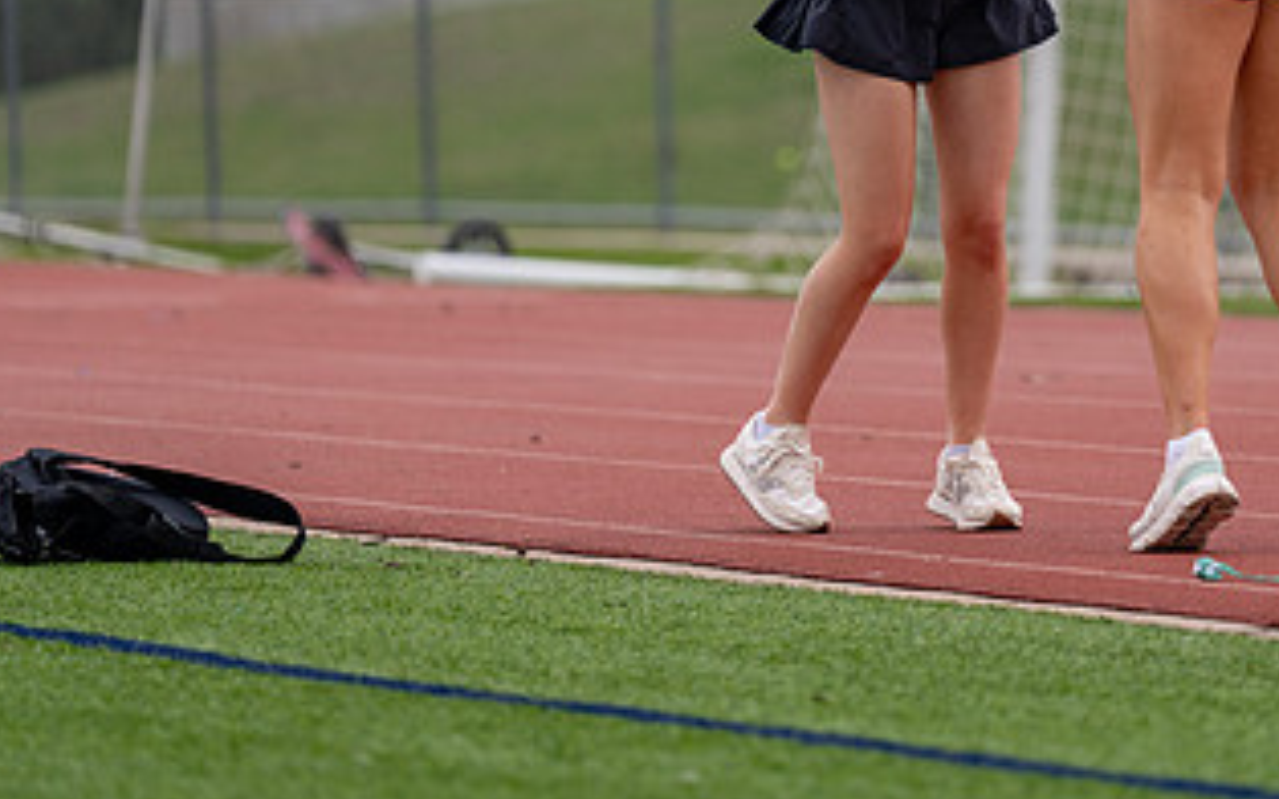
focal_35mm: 351
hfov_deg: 6.0
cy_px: 12
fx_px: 12230
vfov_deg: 3.7
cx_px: 961
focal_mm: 170
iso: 200
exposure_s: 1/3200
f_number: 2.8
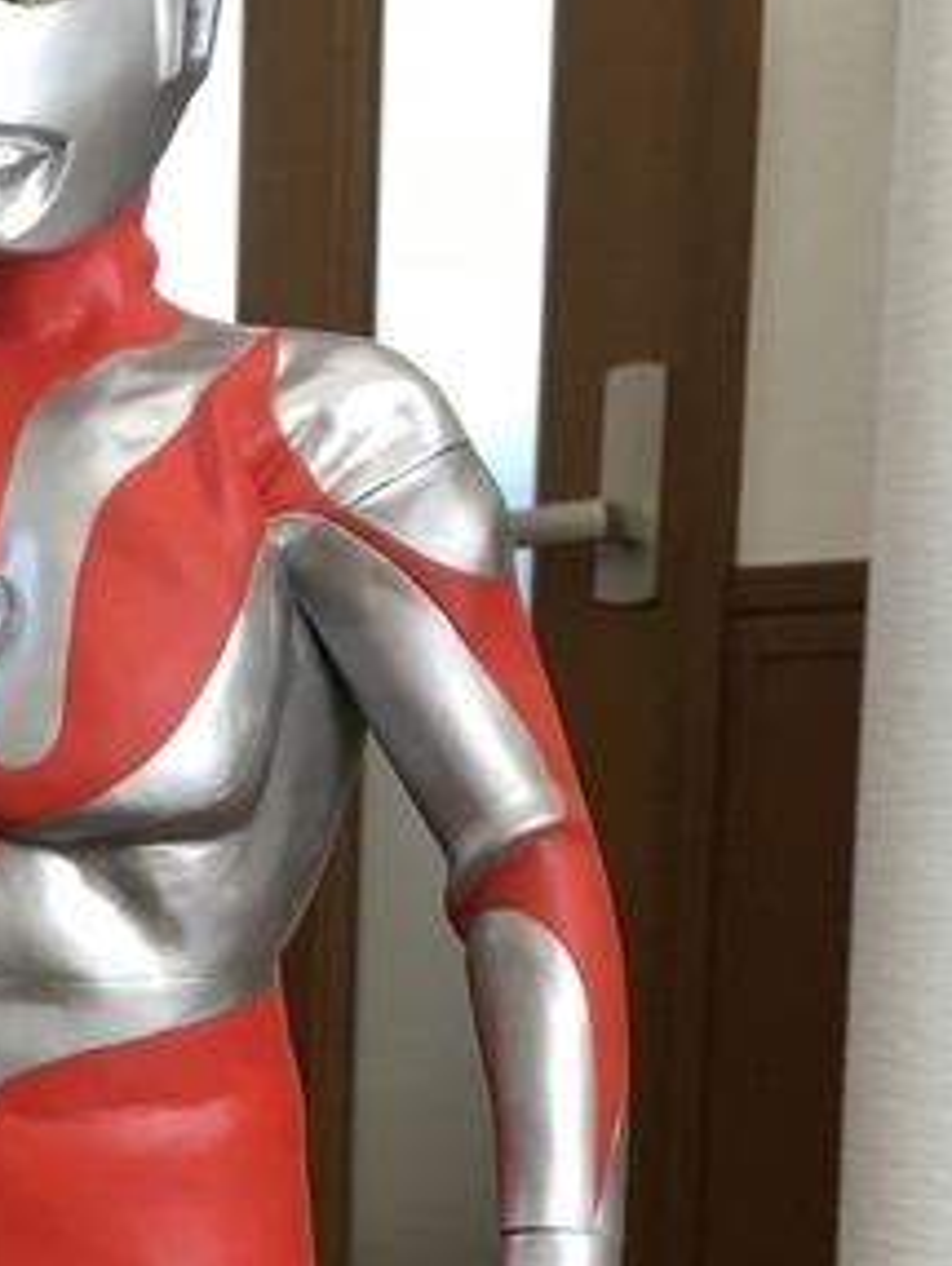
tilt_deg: -7.4
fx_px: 2966
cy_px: 1200
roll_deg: +0.0
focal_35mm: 81
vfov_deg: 23.3
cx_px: 164
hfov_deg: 18.0
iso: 25
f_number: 2.2
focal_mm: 4.15
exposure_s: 1/15
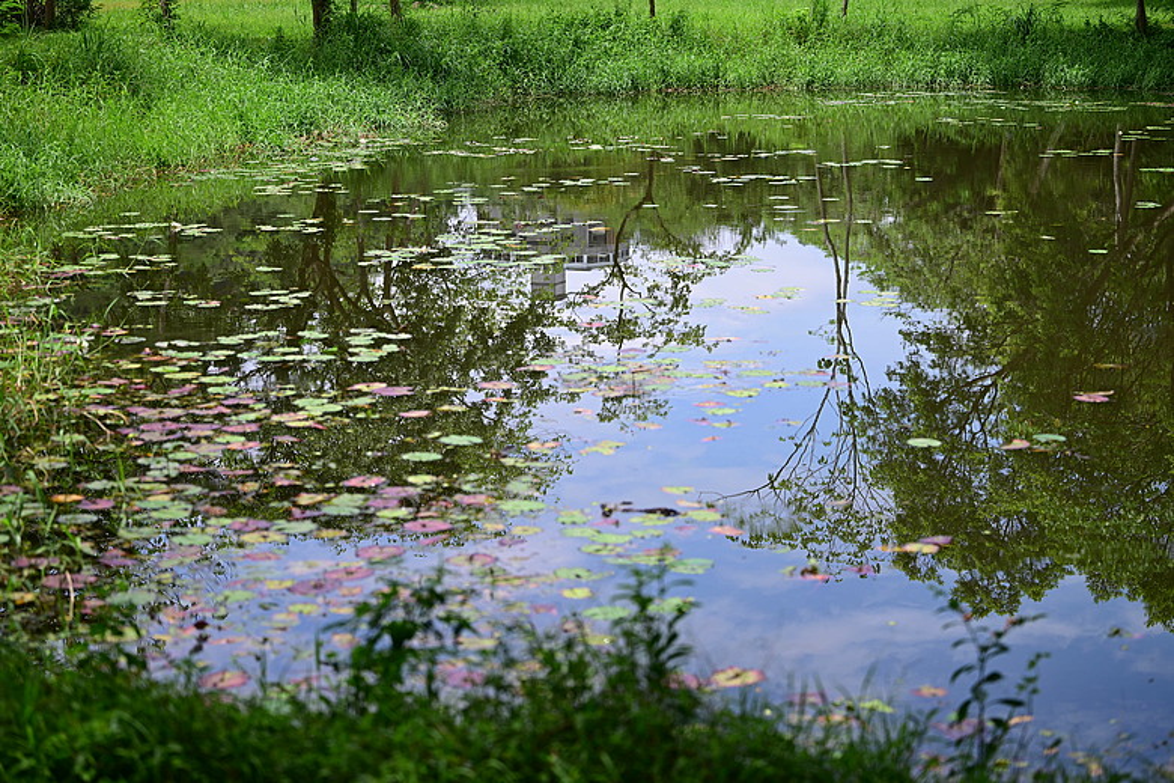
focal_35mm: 70
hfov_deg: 28.8
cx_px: 587
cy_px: 392
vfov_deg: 19.5
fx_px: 2283
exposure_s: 1/800
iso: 64
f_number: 2.8
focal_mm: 70
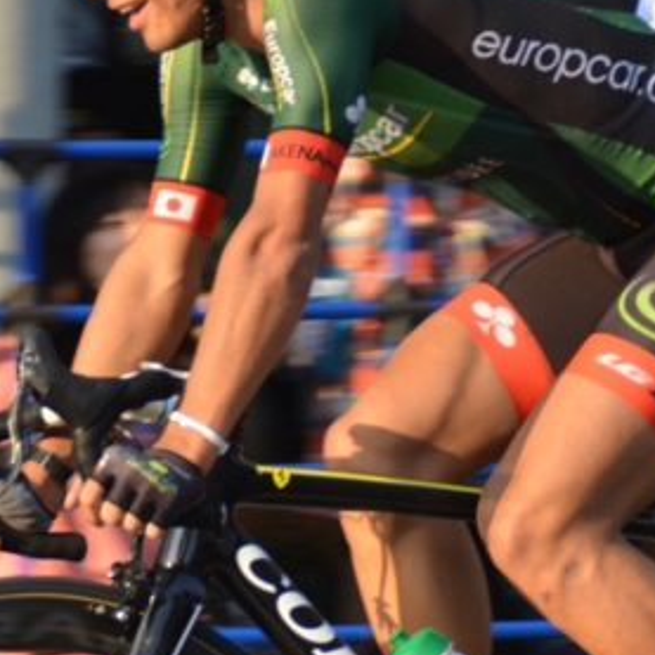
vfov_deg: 2.8
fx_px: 13585
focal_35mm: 635
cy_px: 395
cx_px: 452
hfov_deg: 2.8
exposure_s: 1/500
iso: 400
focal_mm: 135
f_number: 6
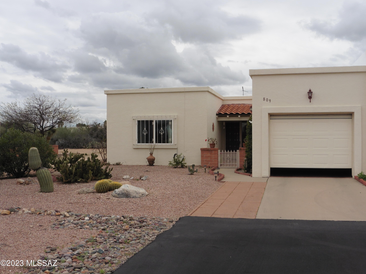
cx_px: 187
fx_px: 423
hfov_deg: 46.8
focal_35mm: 40
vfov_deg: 36.0
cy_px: 136
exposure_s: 1/1000
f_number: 5
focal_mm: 6.9
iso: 100
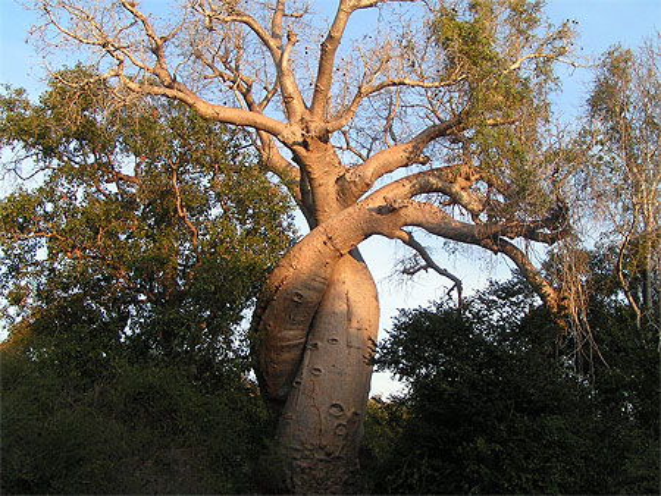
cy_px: 248
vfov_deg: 37.8
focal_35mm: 38
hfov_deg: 49.0
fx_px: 726
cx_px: 330
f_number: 5.6
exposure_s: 1/80
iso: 50
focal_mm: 5.8
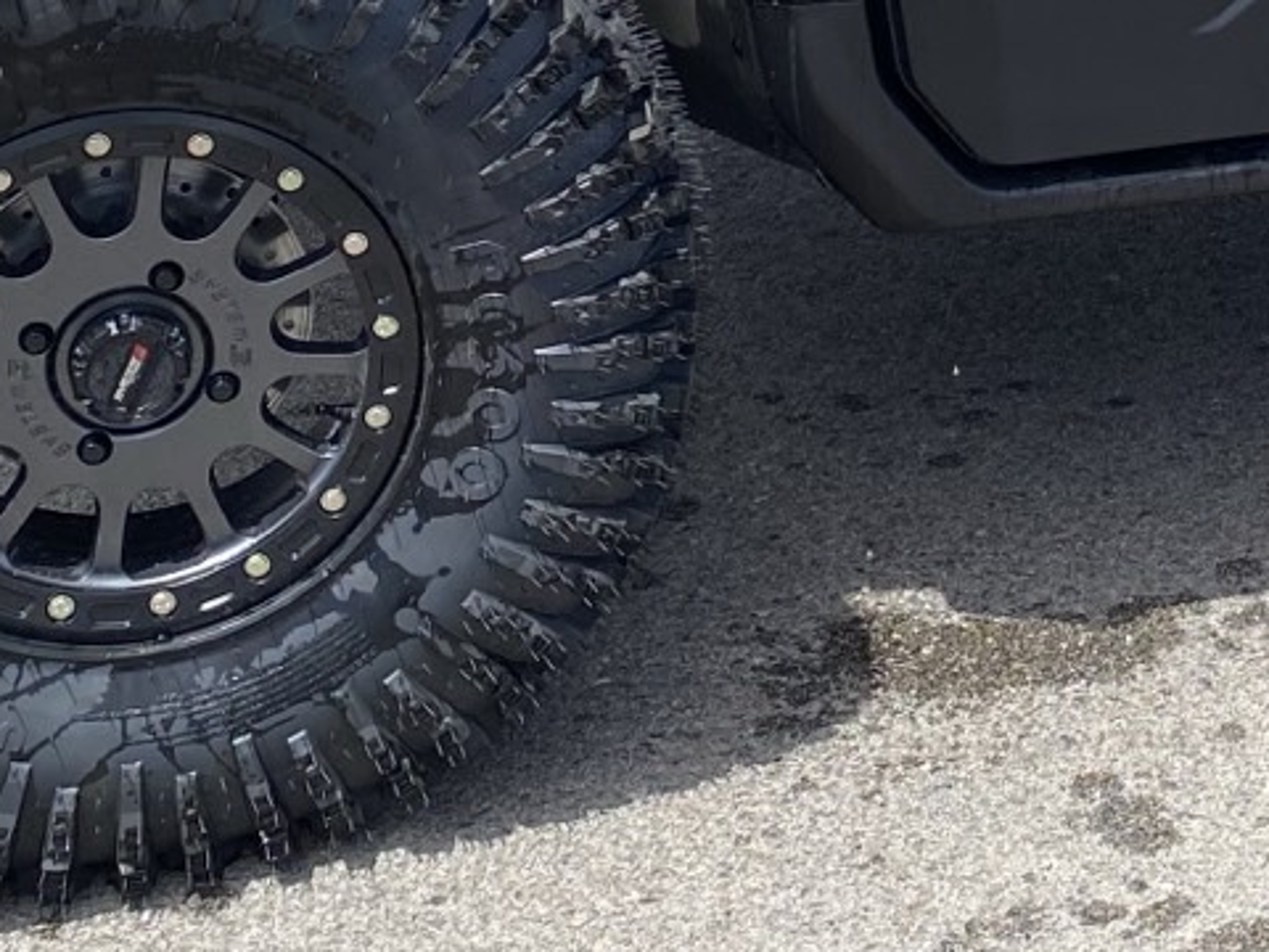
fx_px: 3813
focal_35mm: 104
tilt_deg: -9.9
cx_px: 1536
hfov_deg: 17.9
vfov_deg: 13.3
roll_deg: +0.2
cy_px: -550
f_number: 1.8
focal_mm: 4.25
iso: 32
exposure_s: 1/1653
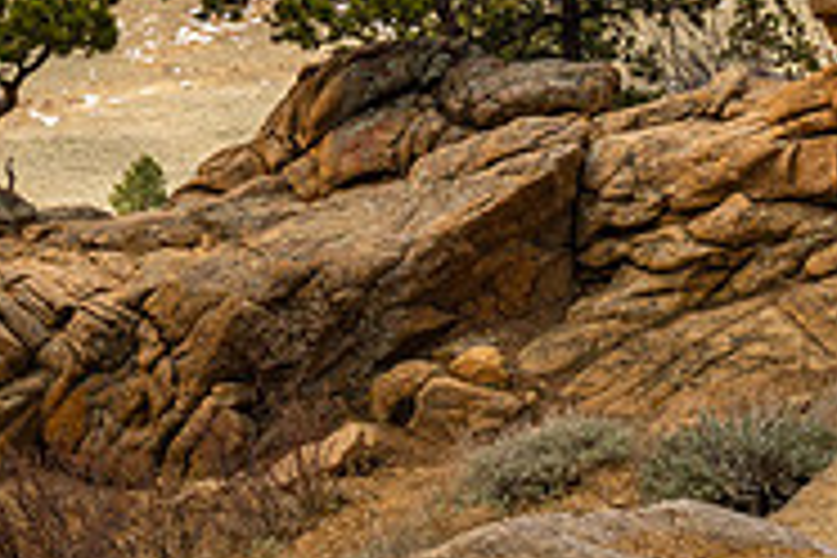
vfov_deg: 9.0
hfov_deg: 13.4
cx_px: -135
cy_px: -236
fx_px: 3487
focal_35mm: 150
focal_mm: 32
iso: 100
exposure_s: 1/160
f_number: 18
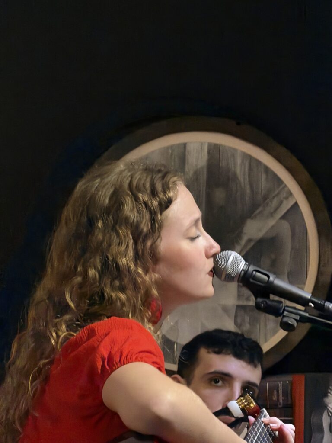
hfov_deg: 7.4
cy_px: 222
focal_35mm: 200
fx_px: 2558
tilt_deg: -2.5
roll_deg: +1.2
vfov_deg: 9.9
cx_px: 166
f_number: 2.8
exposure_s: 1/33
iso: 800
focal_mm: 16.89
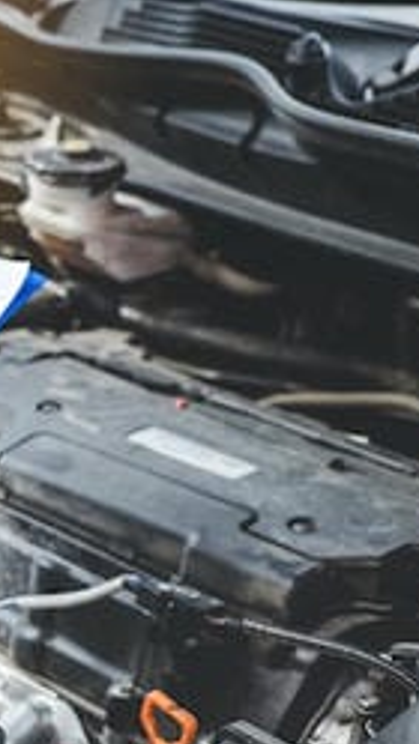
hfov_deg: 11.9
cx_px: -129
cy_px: 447
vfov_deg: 21.5
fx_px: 1956
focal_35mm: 99
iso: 320
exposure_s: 1/500
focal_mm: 31.5
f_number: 3.6
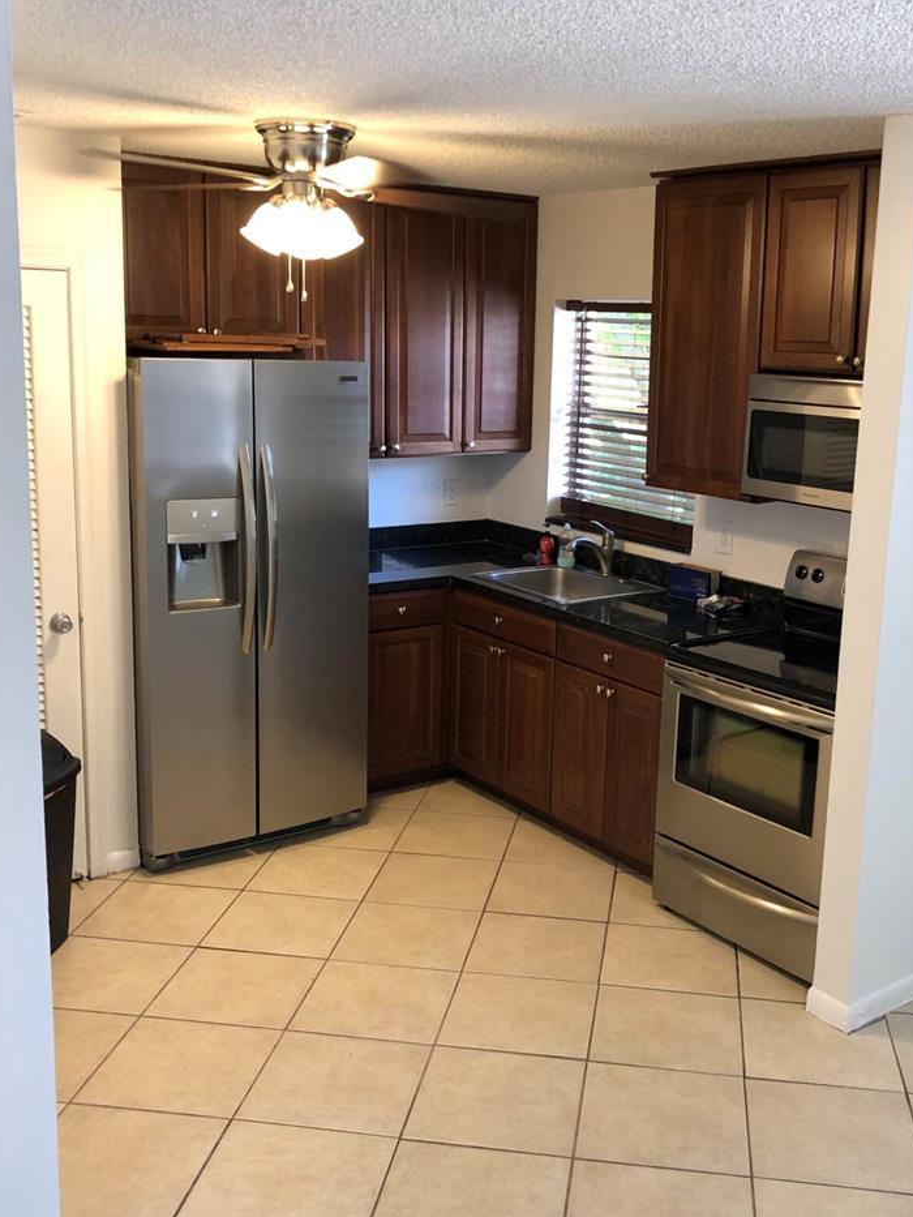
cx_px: 548
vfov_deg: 51.3
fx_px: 1266
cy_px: 593
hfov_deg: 39.5
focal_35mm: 36
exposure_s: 1/20
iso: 40
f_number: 1.8
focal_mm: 4
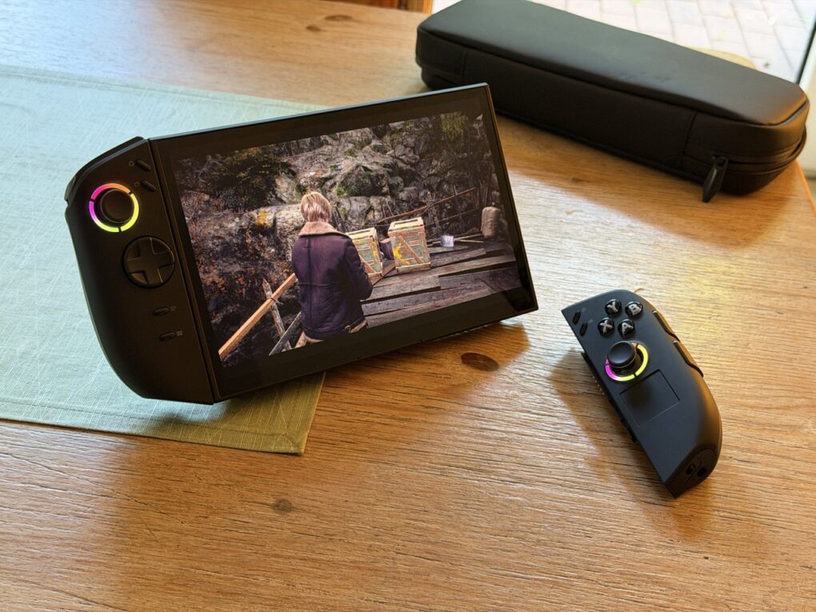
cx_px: 408
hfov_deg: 39.7
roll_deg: -6.7
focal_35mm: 48
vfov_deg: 30.3
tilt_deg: -33.6
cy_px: 306
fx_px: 1131
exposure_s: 1/41
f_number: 1.78
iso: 250
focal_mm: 6.76
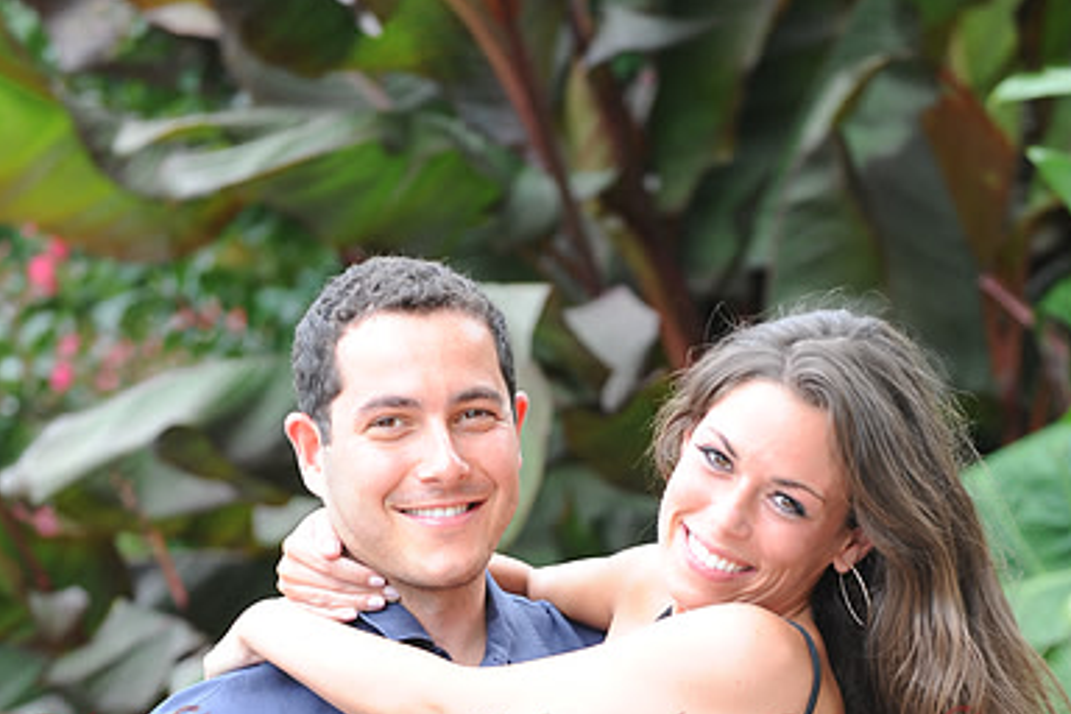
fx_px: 8984
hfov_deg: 6.8
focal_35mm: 302
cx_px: 536
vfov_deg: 4.5
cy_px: 775
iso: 500
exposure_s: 1/125
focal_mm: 200
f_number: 5.6
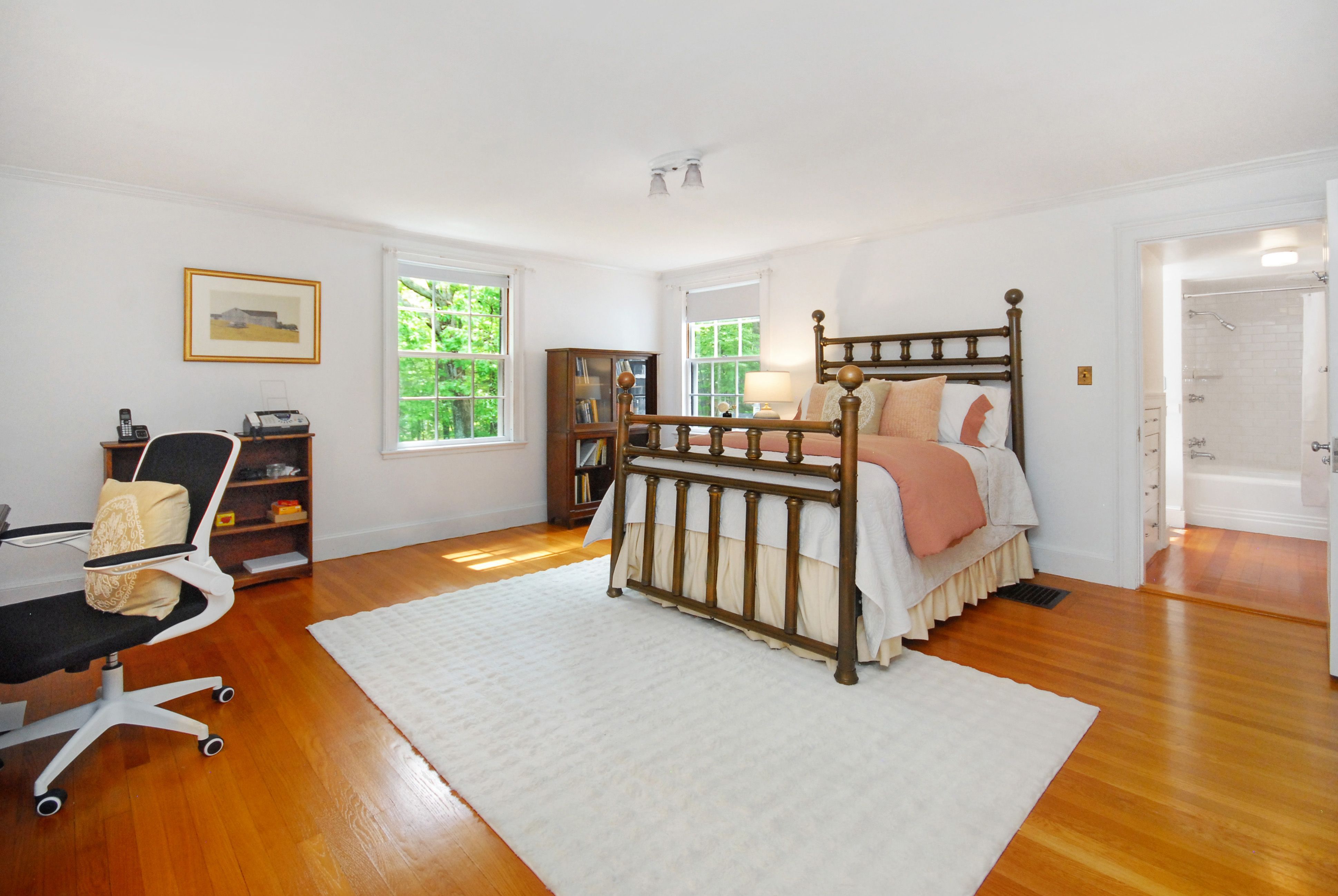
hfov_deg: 100.3
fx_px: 558
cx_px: 669
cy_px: 448
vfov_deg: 77.5
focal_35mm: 15
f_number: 5.6
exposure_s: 1/30
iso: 800
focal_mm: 10
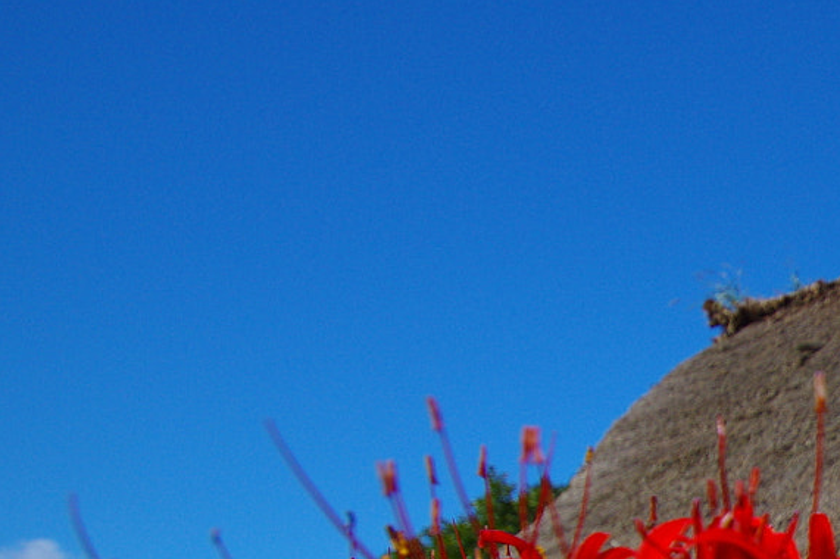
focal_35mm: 42
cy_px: 519
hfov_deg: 34.4
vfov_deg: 30.3
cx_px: 1068
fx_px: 979
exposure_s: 1/500
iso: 200
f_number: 5.6
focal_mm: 10
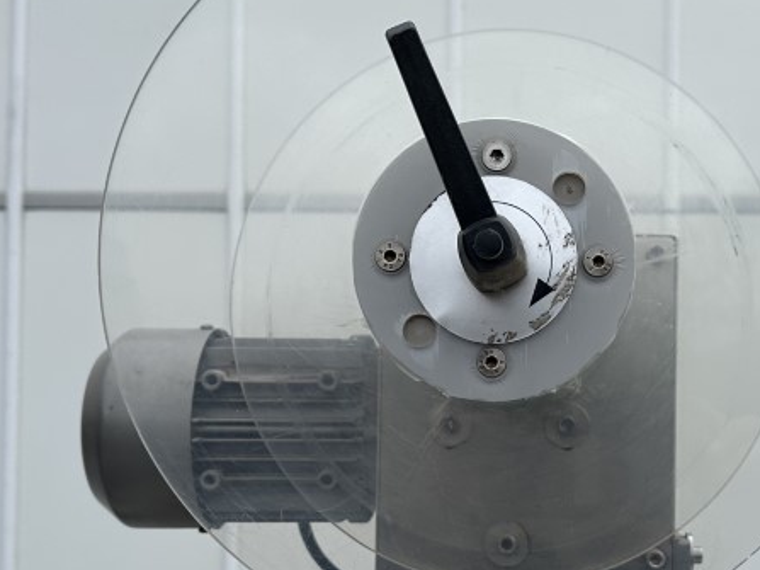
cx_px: 561
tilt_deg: +1.0
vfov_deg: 26.4
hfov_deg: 34.3
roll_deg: -0.3
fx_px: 1207
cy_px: 385
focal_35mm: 55
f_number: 1.78
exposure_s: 1/989
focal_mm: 6.86
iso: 80
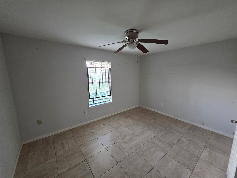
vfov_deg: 89.9
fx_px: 89
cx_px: 118
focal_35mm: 13
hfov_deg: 106.2
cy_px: 89
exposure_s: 1/60
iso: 500
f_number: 1.9
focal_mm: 2.2
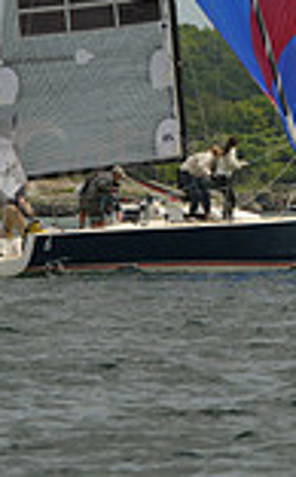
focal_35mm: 987
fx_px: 12787
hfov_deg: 1.3
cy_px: -330
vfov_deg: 2.1
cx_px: 380
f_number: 9
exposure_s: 1/800
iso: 200
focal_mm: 260
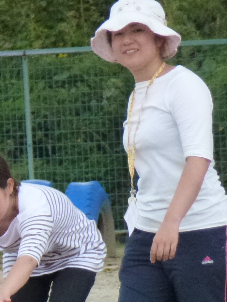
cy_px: 282
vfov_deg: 1.9
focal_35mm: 1060
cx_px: -36
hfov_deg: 1.4
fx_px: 9262
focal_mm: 68.8
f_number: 5.9
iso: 640
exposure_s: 1/500
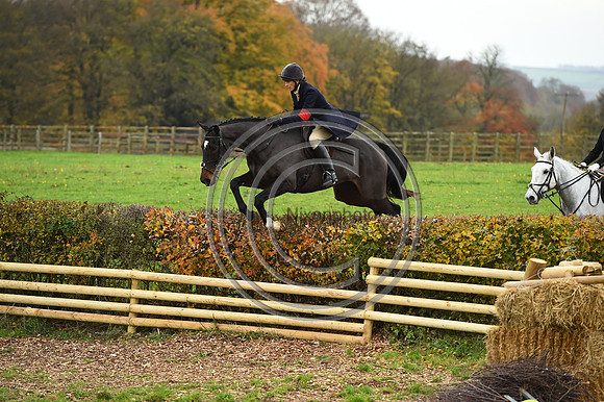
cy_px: 201
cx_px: 302
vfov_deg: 6.9
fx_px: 3354
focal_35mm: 200
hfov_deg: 10.3
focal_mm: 200
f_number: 5
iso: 1250
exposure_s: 1/1000
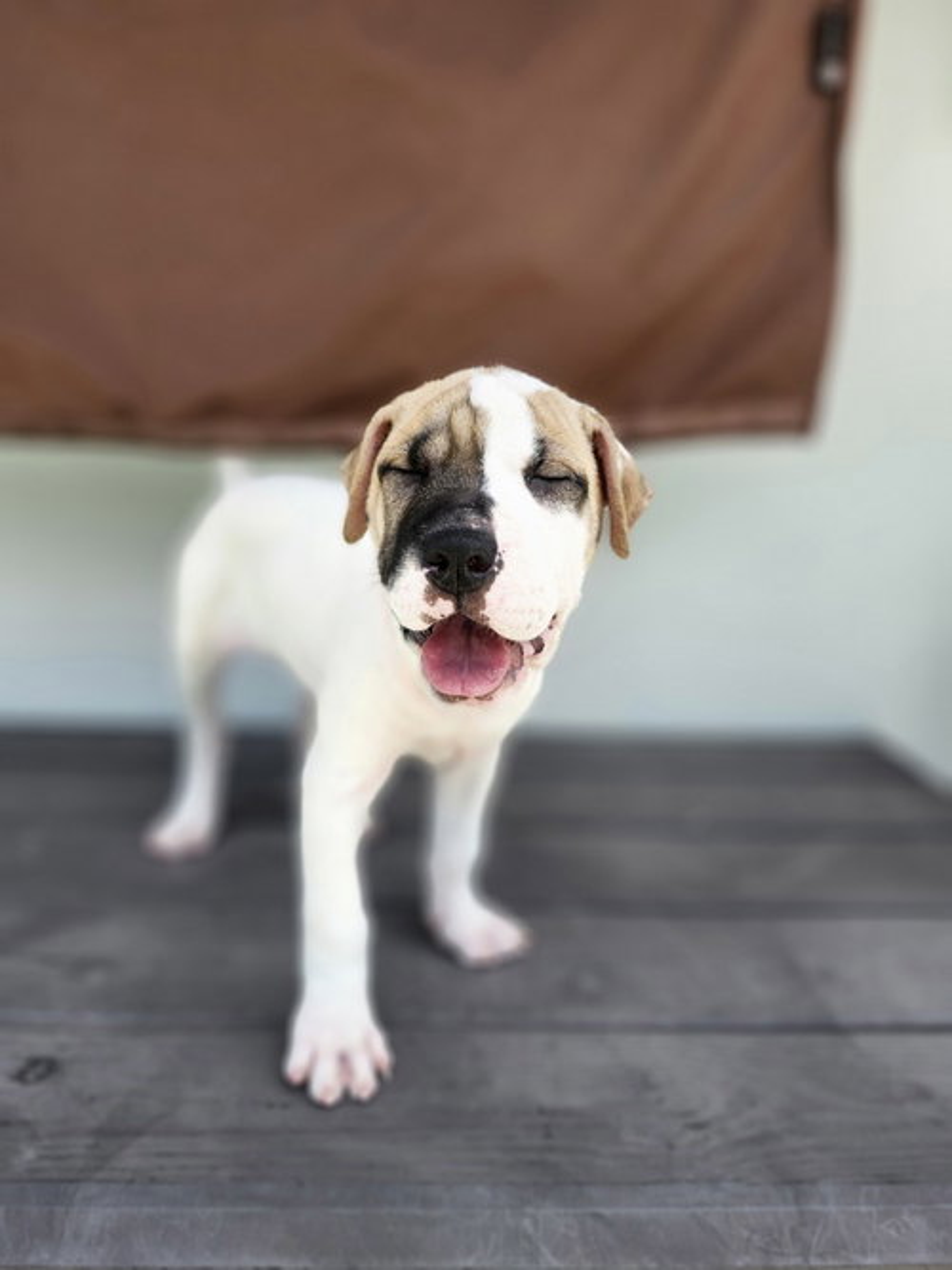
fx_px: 844
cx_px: 476
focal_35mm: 23
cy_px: 635
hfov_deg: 58.9
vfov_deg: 73.9
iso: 25
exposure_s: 1/611
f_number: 1.8
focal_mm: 5.54
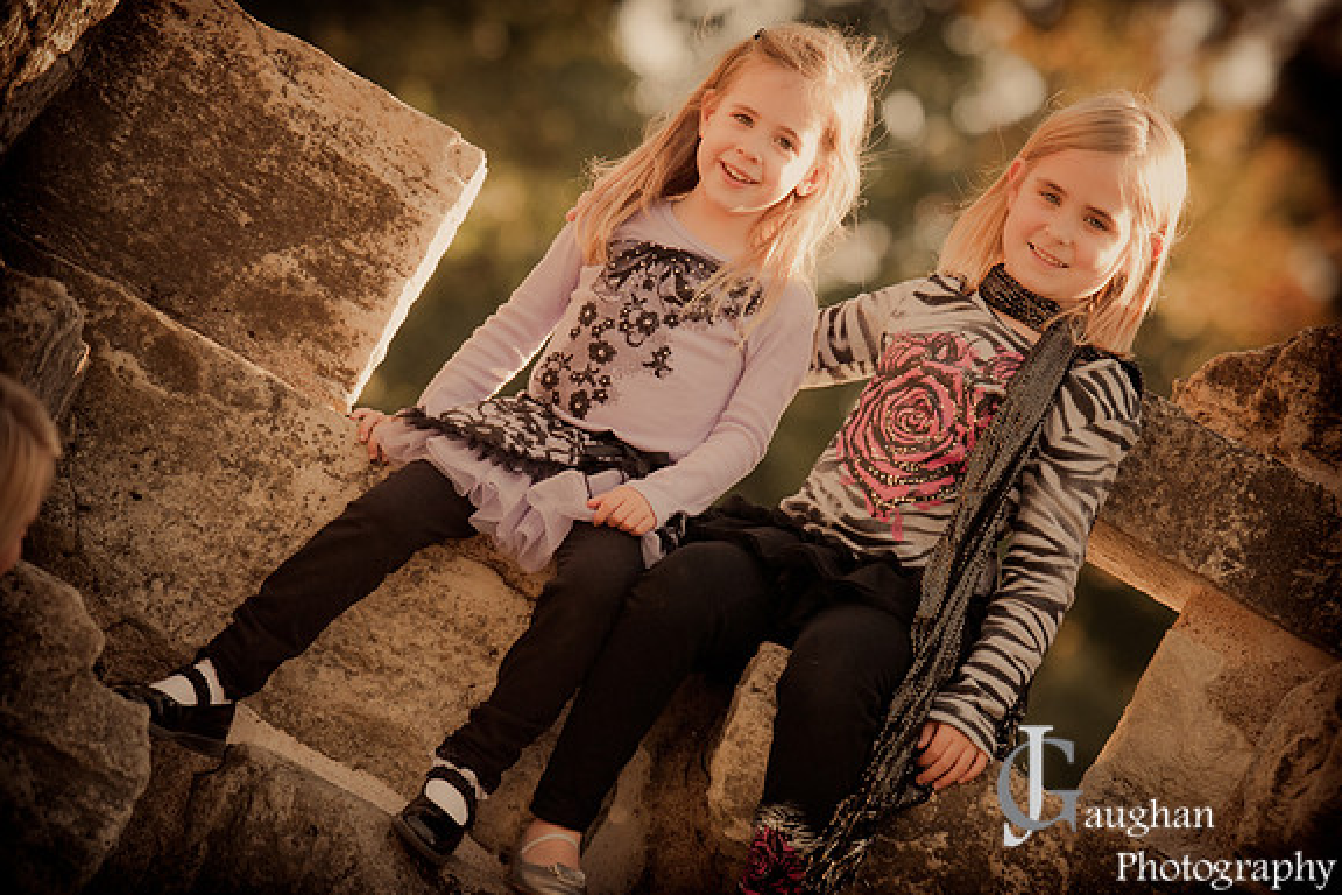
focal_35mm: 257
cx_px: 673
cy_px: 450
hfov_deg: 8.0
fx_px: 9580
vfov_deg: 5.3
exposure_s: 1/640
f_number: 3.2
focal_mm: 170
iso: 250
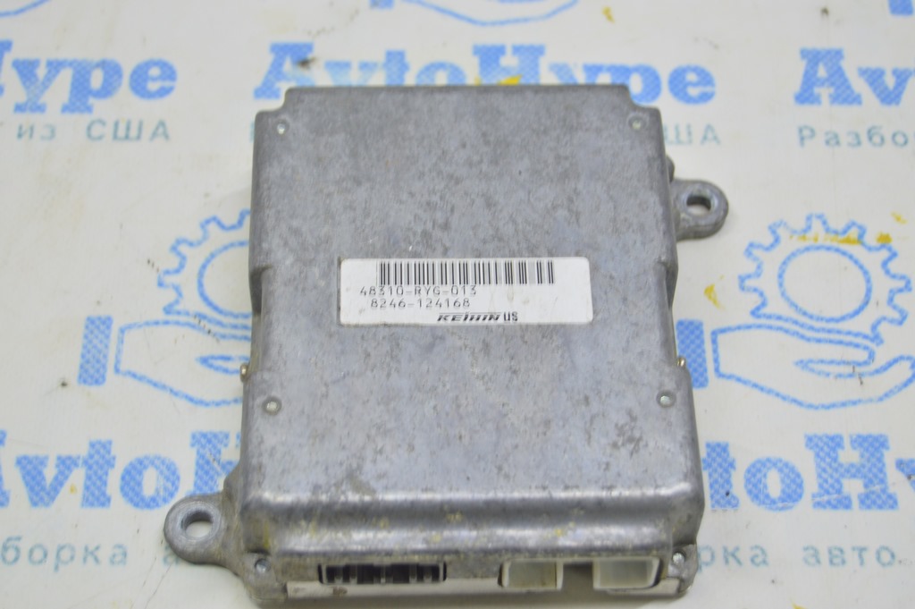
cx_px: 458
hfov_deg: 29.3
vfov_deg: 19.7
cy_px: 304
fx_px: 1752
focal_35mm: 69
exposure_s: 1/20
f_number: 5.6
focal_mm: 46
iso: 400
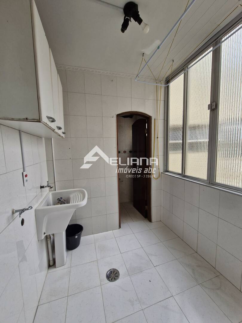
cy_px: 162
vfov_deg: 106.2
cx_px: 121
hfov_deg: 89.9
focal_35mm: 13
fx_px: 121
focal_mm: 1.74
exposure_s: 1/120
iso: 64
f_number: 2.2
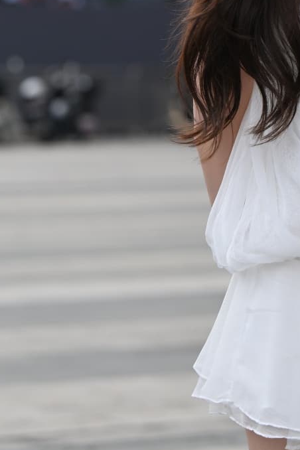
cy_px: 37
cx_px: 319
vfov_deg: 7.8
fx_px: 3287
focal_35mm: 263
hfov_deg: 5.2
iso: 320
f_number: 4
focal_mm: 99
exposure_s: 1/640
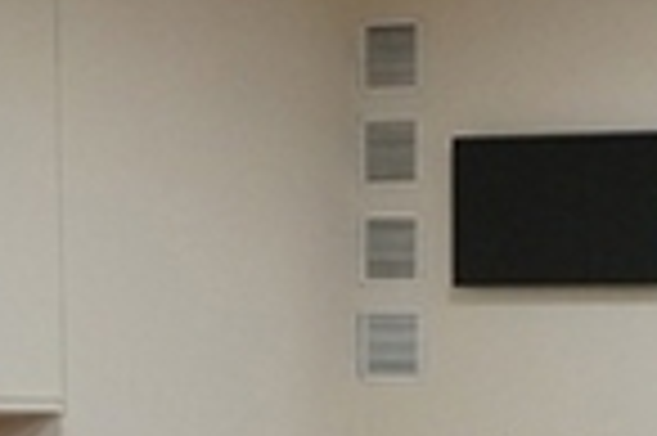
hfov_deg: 10.7
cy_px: 670
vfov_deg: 7.3
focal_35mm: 185
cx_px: 990
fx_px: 3372
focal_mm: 24
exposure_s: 1/160
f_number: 4
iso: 1250
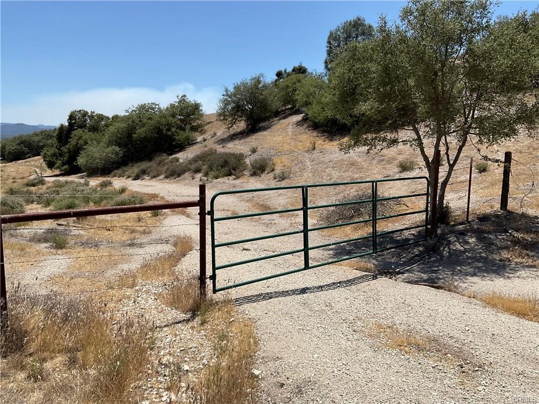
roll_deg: -3.4
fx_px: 452
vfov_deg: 48.2
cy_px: 202
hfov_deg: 61.7
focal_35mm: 29
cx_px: 270
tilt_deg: -11.4
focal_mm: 3
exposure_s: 1/2959
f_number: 1.8
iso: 20
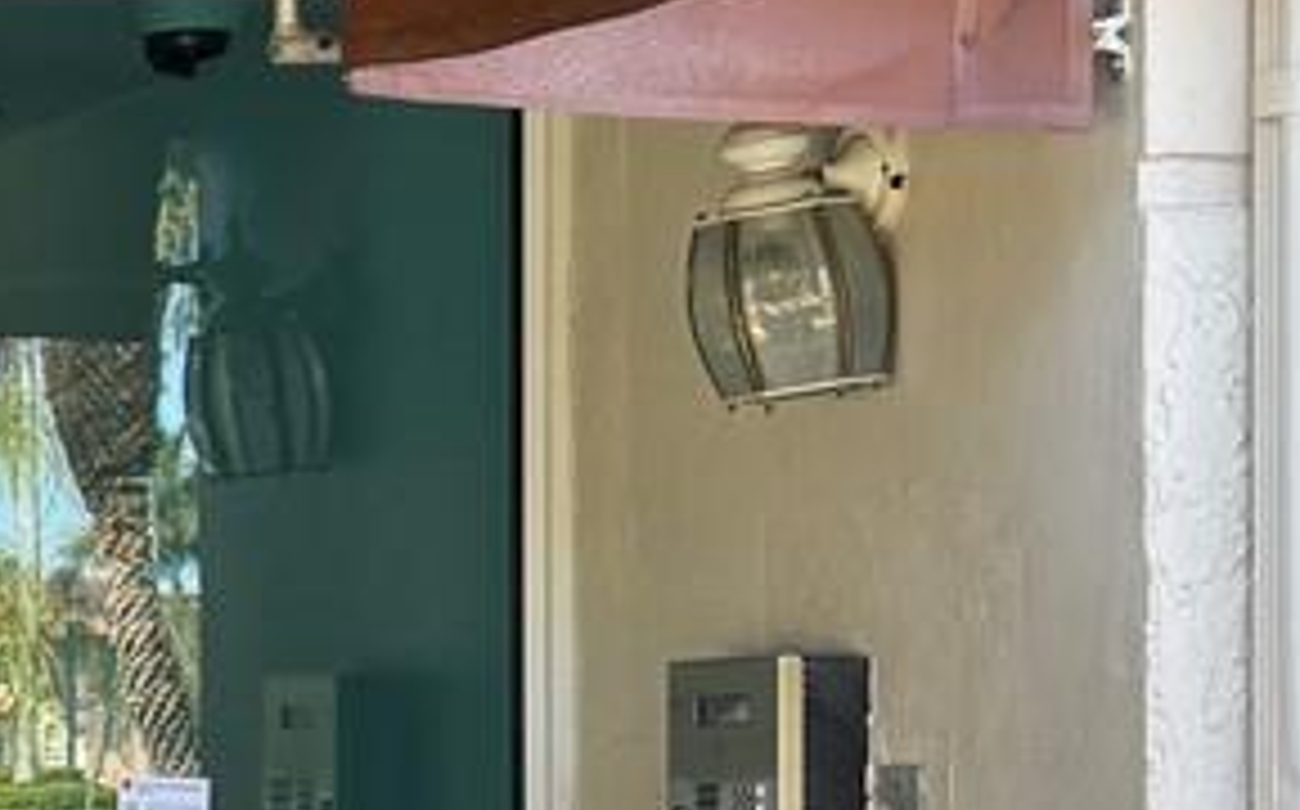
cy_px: 729
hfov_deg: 12.9
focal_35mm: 141
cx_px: -1322
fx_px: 4991
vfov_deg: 9.2
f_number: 1.78
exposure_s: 1/142
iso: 64
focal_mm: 6.76
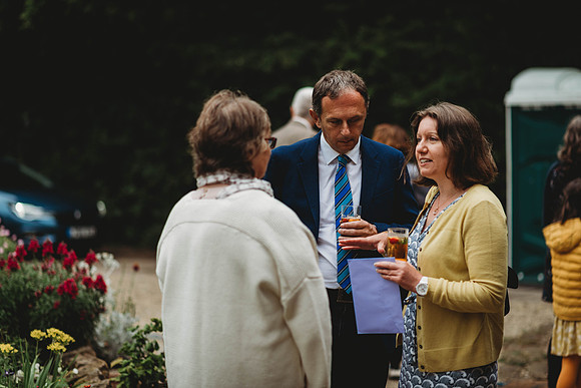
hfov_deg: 23.9
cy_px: 194
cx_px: 290
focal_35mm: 85
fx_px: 1372
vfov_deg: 16.1
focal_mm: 85
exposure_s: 1/1000
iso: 100
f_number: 2
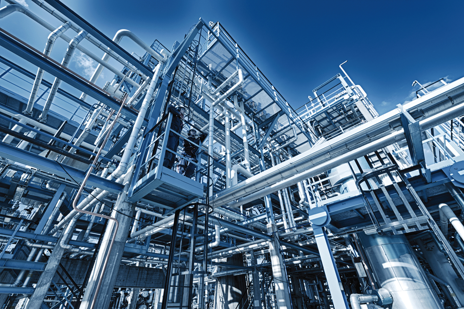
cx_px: 232
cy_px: 154
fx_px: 193
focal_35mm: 15
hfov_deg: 100.4
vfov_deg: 77.3
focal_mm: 15
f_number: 8
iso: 200
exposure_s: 1/200
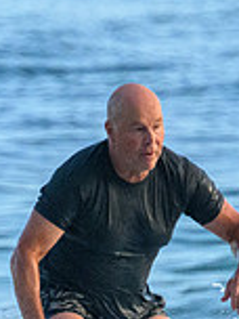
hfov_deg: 0.5
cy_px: 373
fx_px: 27001
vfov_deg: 0.7
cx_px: 27
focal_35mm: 2933
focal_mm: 800
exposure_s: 1/2000
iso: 7200
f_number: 11
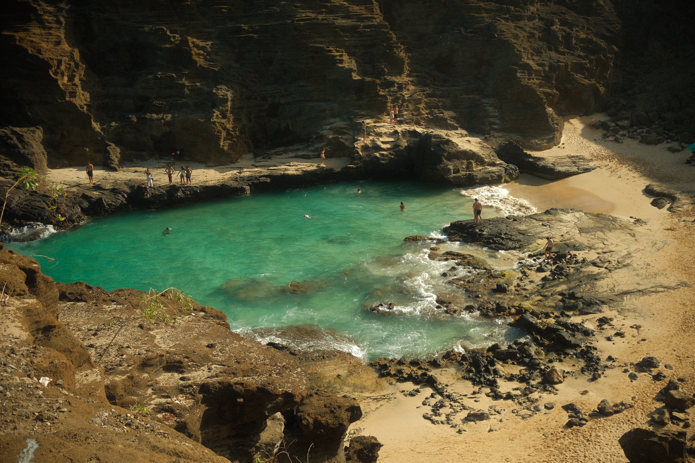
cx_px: 348
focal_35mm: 41
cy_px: 232
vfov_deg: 32.6
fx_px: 791
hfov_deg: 47.4
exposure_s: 1/800
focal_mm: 27
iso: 100
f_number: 4
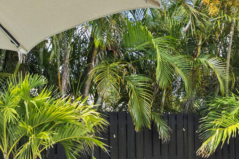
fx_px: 458
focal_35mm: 69
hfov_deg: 27.0
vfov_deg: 19.4
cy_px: 144
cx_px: 257
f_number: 9
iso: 250
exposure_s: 1/80
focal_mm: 14
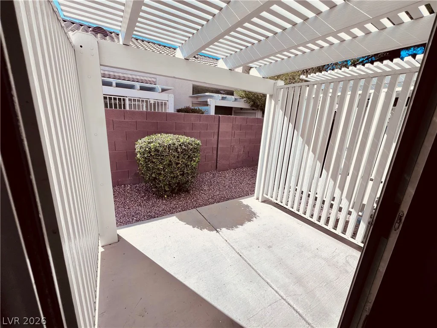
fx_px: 164
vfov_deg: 89.9
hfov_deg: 106.2
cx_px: 218
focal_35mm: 13
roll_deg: -3.6
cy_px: 164
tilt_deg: -15.3
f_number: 1.8
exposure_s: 1/1488
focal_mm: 1.57
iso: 32
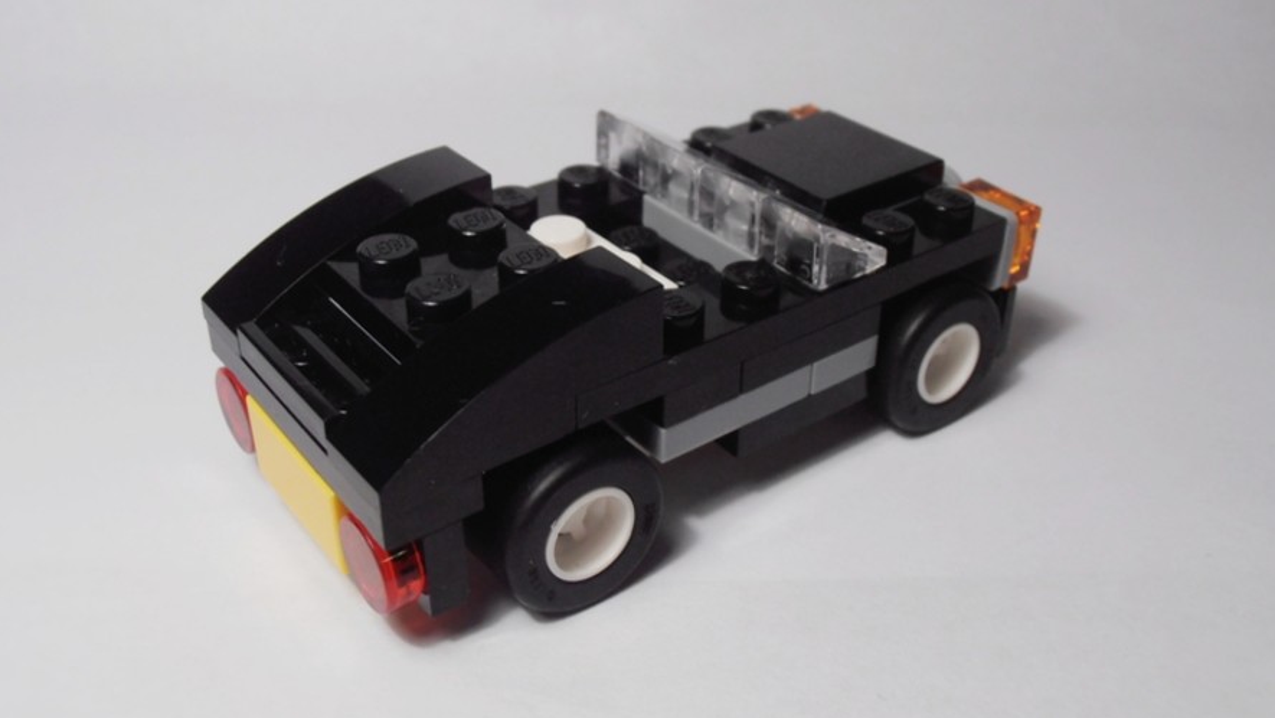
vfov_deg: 29.0
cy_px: 322
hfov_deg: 49.4
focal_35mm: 41
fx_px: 1386
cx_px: 647
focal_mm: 6.61
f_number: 3.9
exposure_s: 1/60
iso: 80
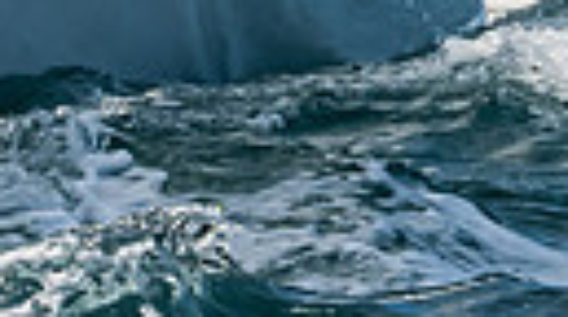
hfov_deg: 0.9
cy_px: 32
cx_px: 297
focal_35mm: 2533
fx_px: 38079
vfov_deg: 0.5
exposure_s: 1/2000
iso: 400
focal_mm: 300
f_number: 6.3
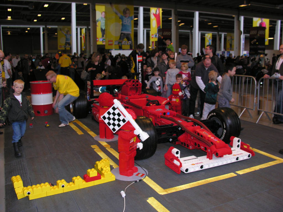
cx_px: 142
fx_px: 286
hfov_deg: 52.6
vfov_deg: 40.7
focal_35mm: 35
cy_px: 106
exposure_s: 1/60.1
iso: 66
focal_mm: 8.9
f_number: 2.8
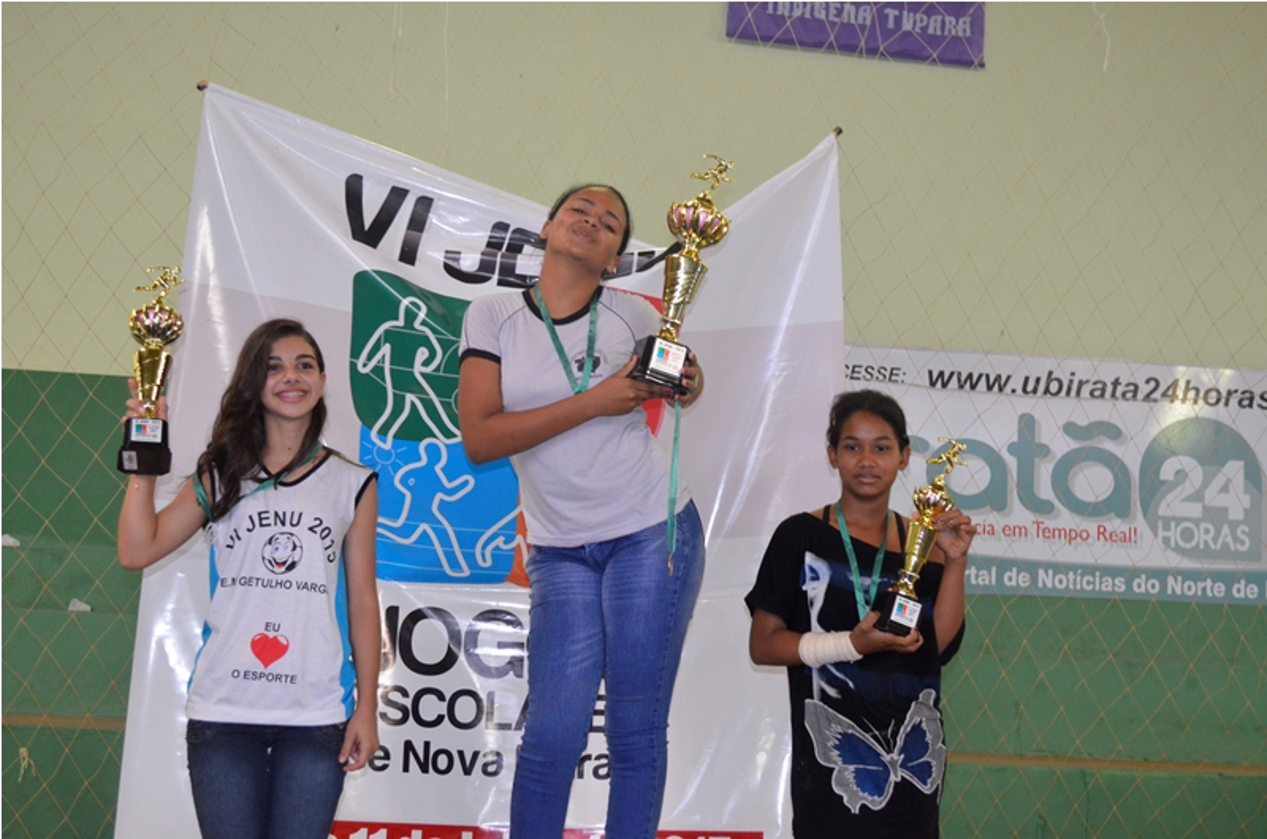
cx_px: 634
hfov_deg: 37.9
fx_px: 1844
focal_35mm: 52
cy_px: 420
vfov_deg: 25.6
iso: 1400
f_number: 5
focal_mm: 35
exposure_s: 1/60
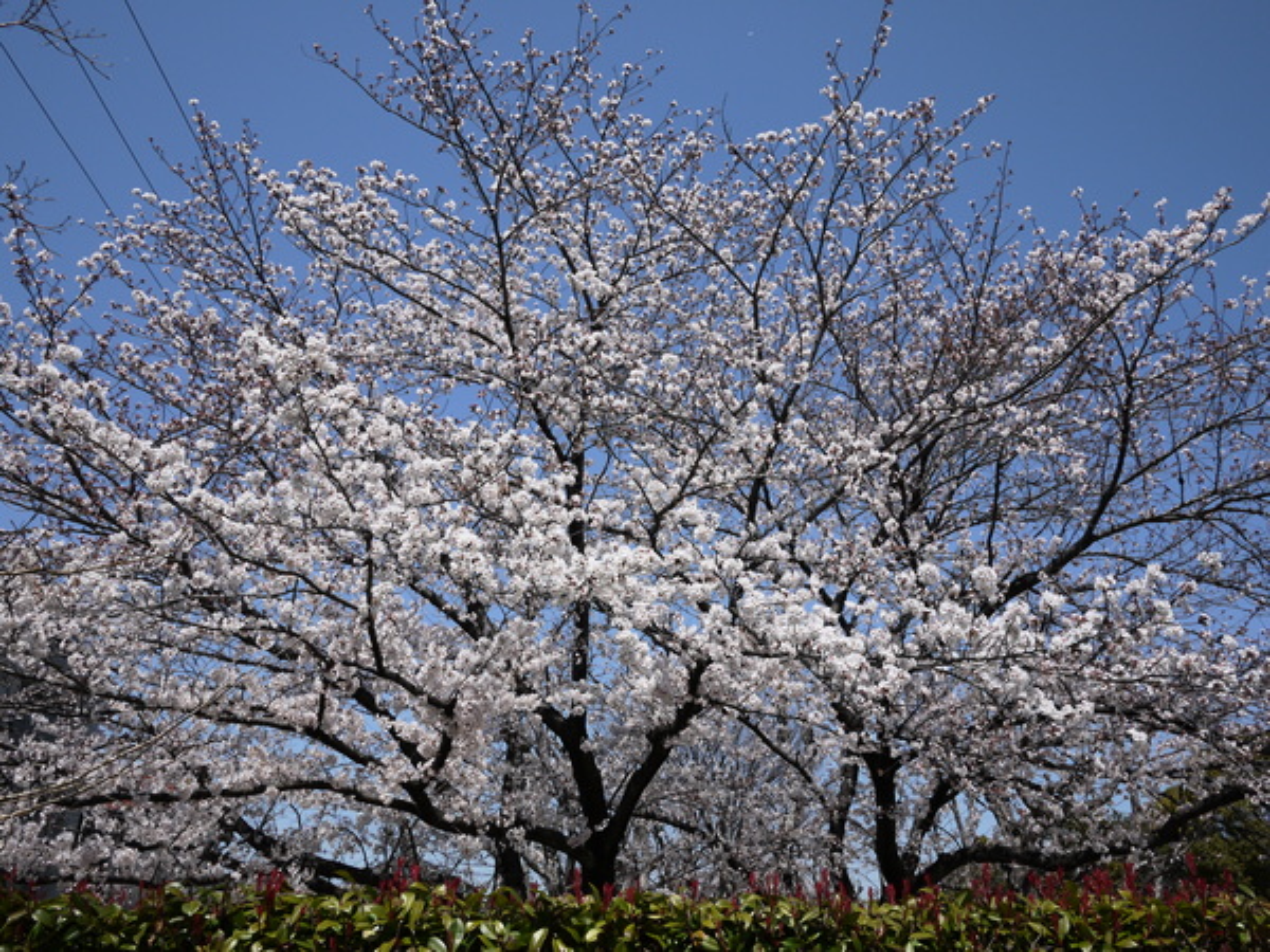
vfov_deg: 49.7
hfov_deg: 63.4
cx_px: 635
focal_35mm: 28
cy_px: 476
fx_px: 1027
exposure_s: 1/640
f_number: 6.3
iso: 100
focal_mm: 14
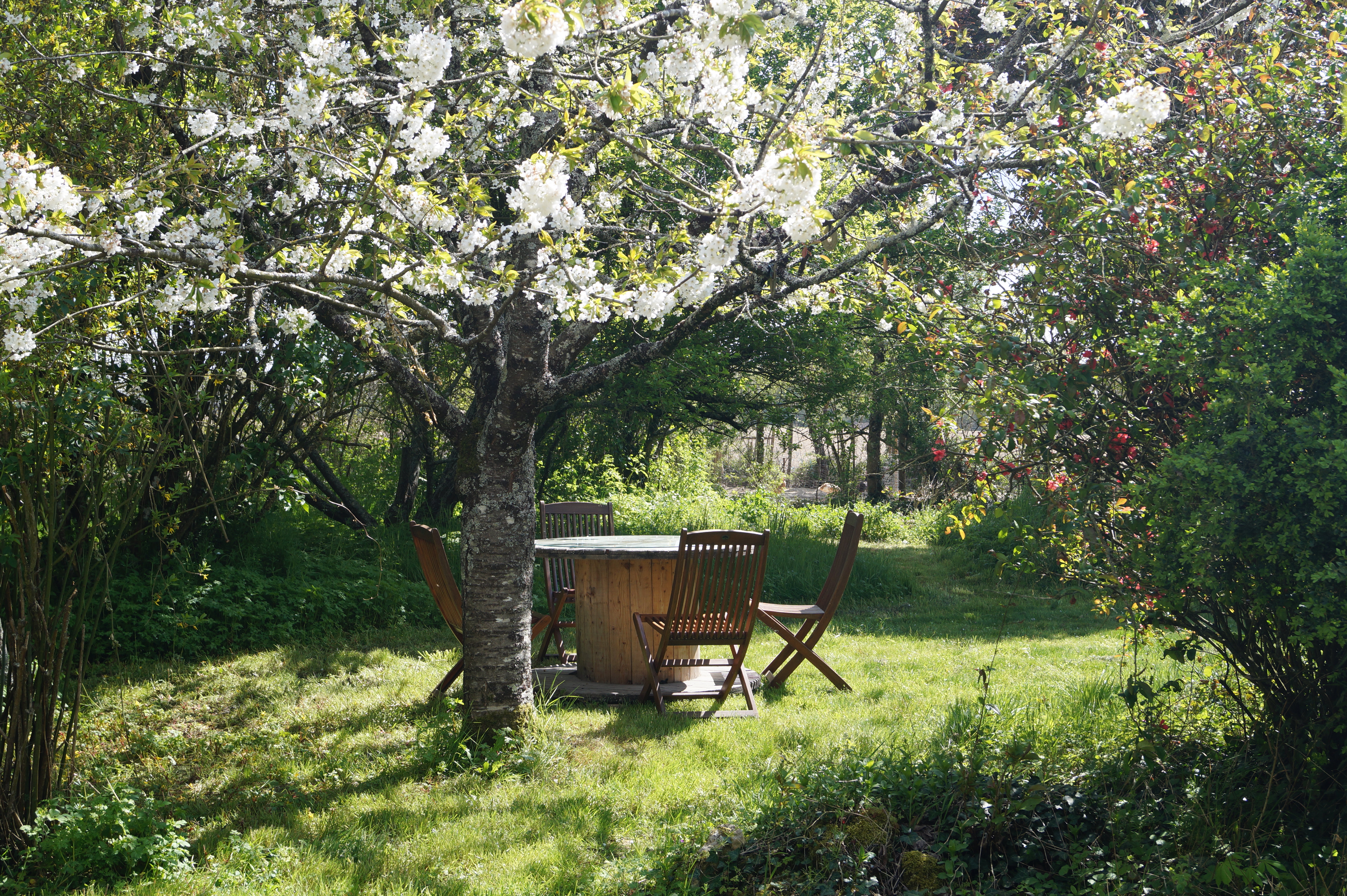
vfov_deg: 25.7
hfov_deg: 37.9
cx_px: 674
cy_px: 448
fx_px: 1963
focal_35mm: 52
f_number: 8
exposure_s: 1/100
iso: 100
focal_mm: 35
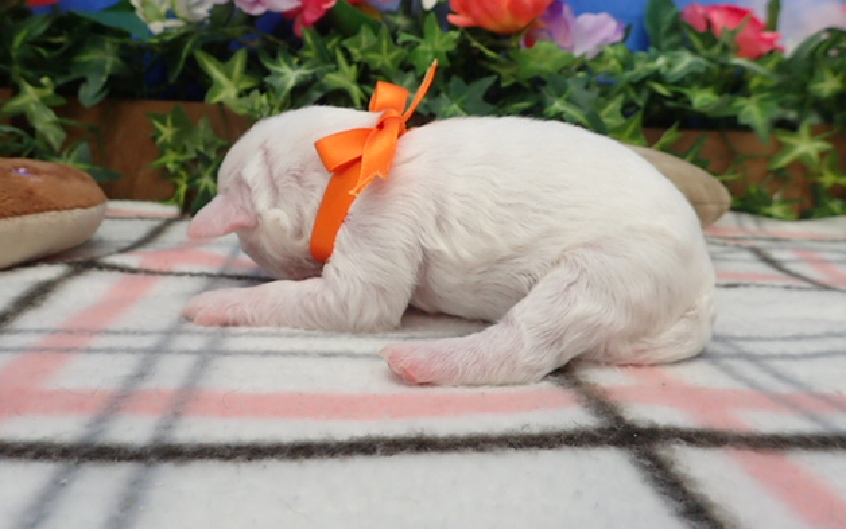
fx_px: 623
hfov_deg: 68.4
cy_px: 213
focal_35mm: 27
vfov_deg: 45.8
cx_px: 419
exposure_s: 1/80
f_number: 2.8
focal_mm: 4.5
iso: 400
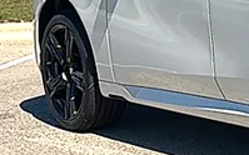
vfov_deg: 9.2
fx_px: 963
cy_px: 2
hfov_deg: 13.6
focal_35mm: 142
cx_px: 413
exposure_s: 1/9901
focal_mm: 6.86
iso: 80
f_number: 1.78
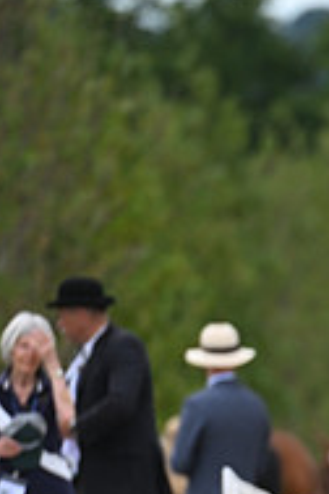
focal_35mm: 1229
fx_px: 16846
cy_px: 472
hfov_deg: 1.1
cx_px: 739
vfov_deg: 1.7
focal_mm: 400
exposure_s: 1/1250
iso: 500
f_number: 5.6
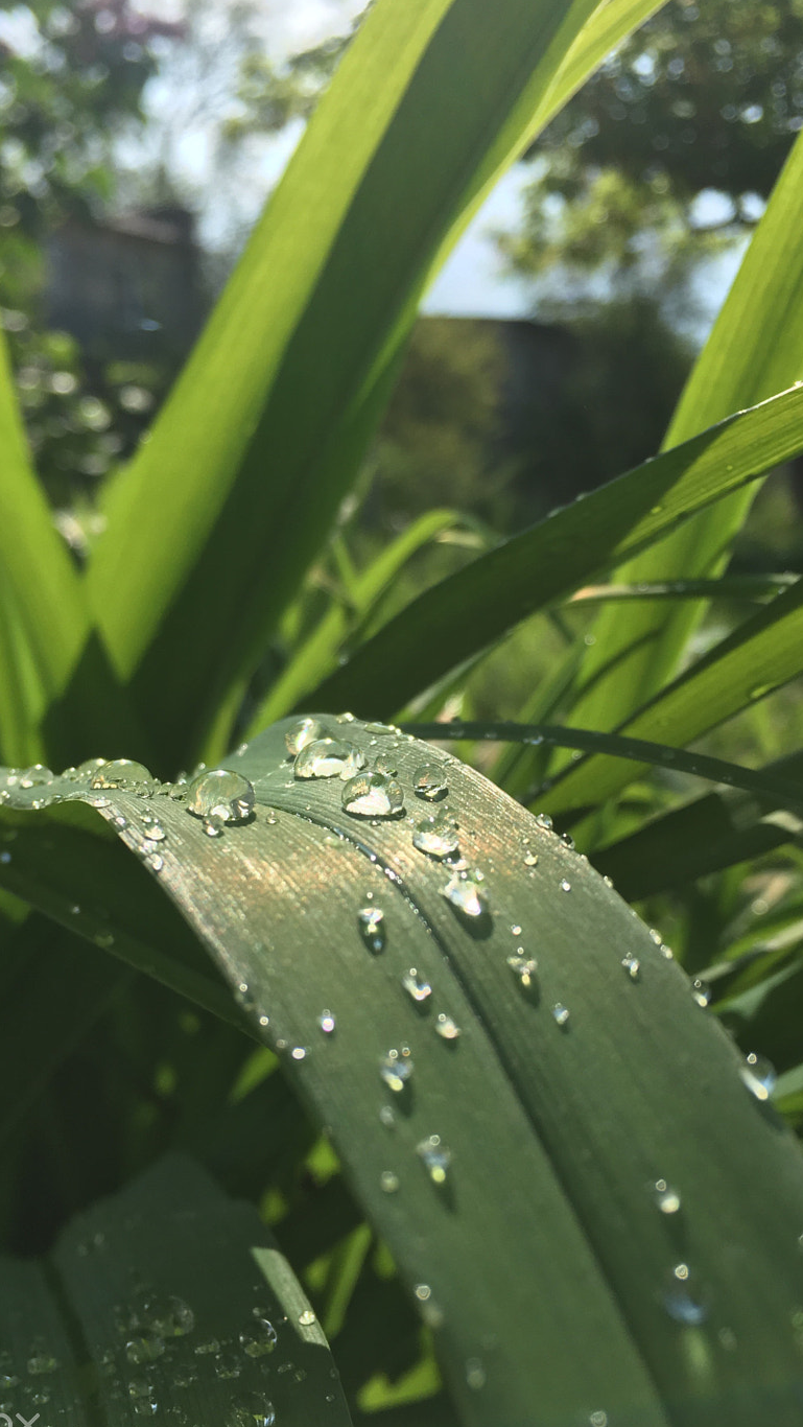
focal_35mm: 37
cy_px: 739
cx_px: 407
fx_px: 1400
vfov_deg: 54.0
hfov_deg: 32.0
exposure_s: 1/1374
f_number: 2.2
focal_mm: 4.15
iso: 25
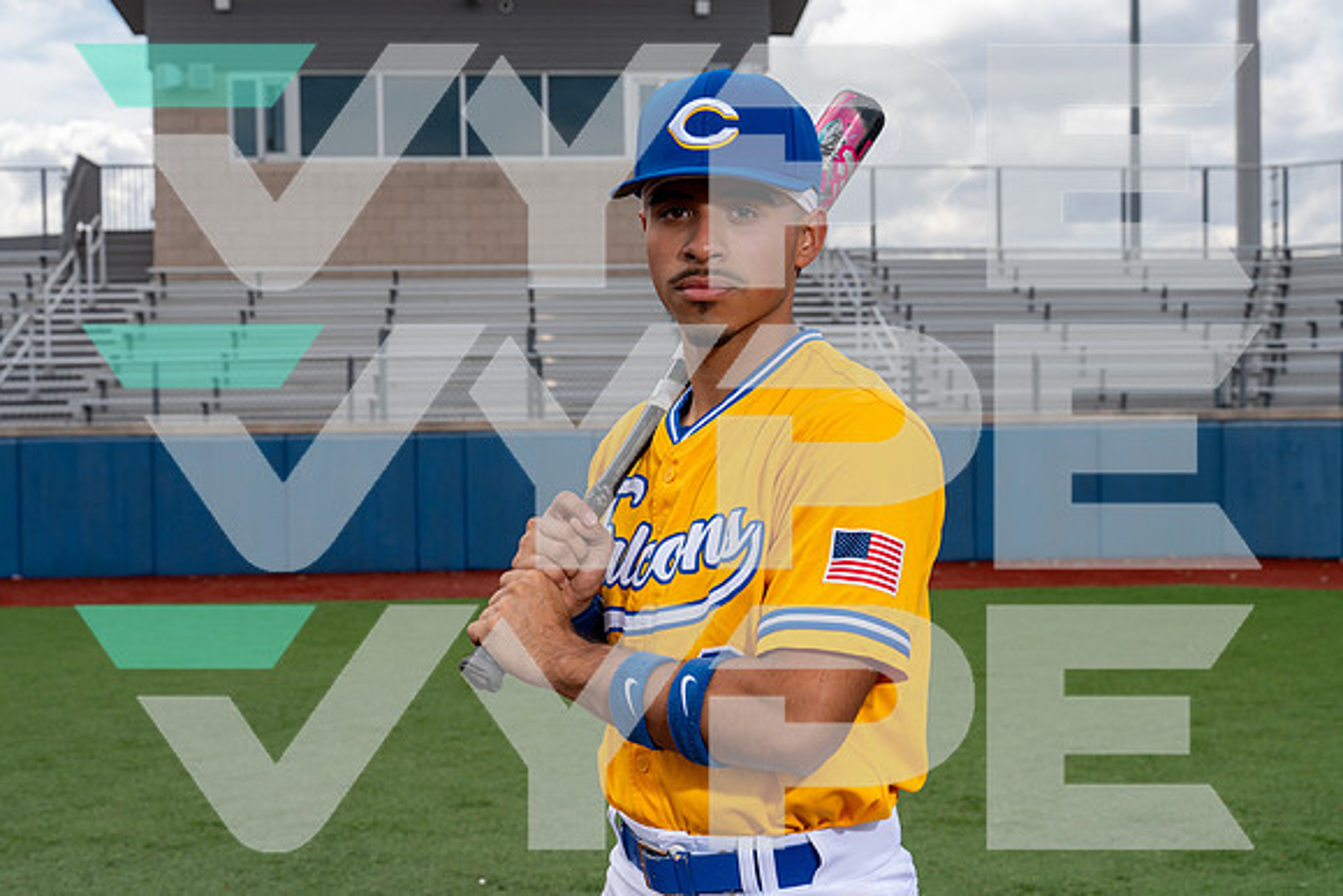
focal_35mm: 55
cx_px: 672
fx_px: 2052
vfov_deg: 24.6
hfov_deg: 36.2
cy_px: 448
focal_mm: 55
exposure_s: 1/250
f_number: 8
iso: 100
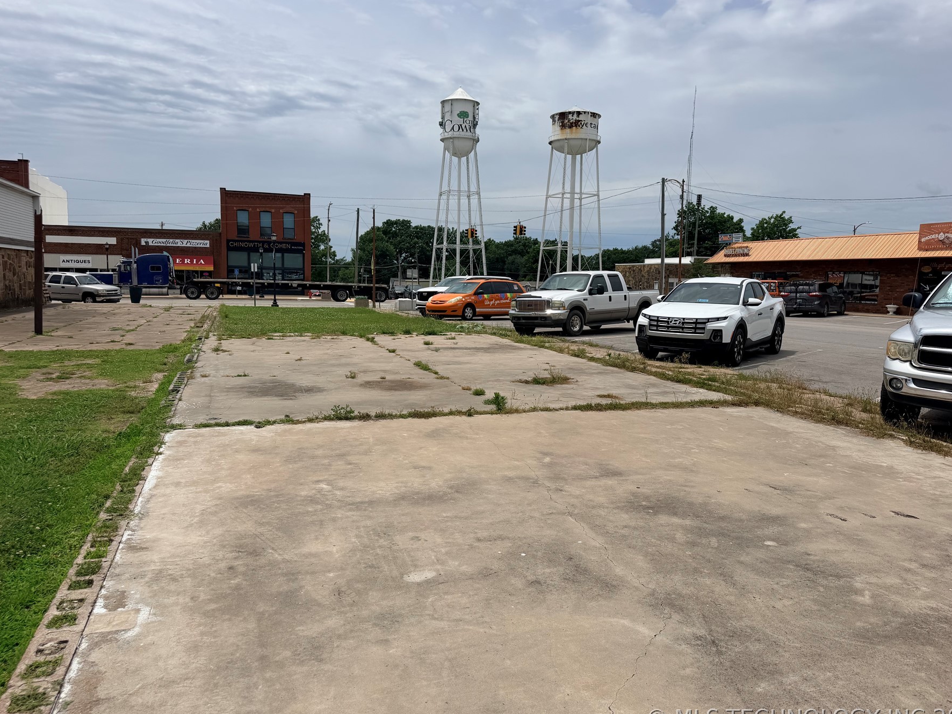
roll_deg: -1.4
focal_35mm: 26
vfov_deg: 53.1
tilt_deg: -6.6
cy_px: 349
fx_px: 715
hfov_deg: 67.3
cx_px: 478
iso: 80
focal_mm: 6.76
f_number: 1.78
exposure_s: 1/14286
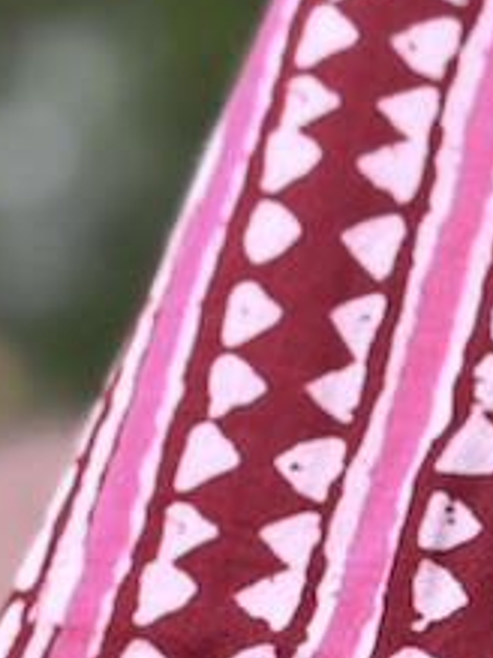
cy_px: 1118
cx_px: 651
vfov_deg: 8.8
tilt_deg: -61.4
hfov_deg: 6.7
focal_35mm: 218
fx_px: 4144
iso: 64
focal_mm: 6.76
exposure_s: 1/822
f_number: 1.78
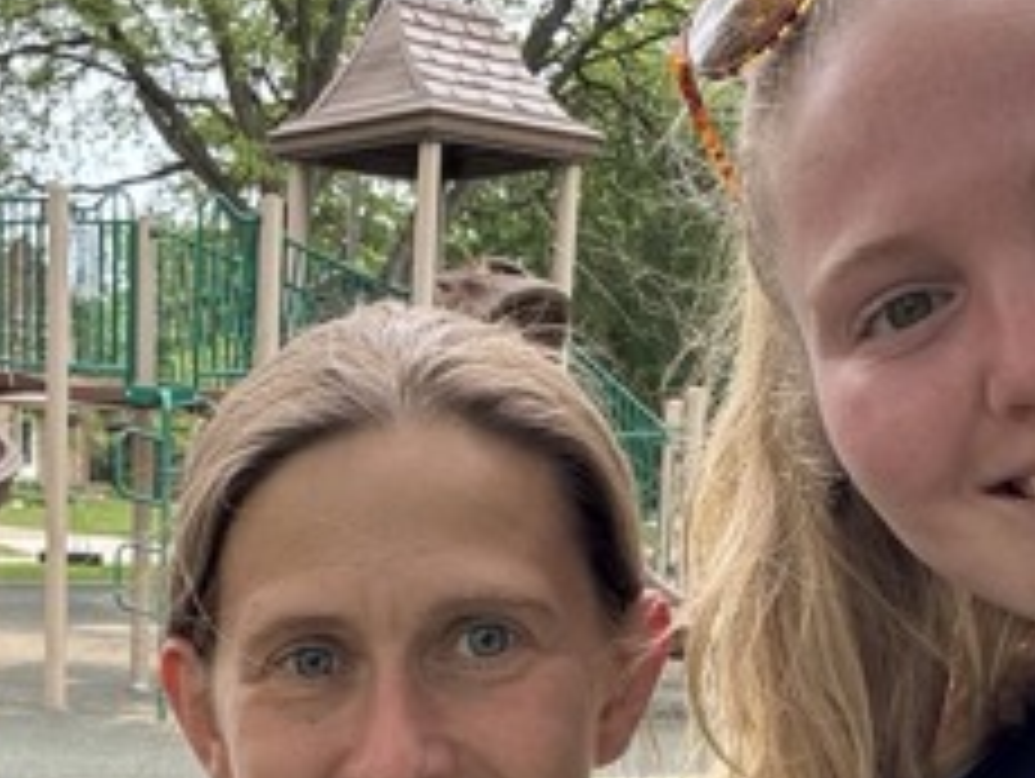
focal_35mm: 64
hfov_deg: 29.7
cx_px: 248
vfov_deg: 21.7
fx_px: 1916
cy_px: 863
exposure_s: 1/121
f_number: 1.9
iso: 32
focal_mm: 2.69
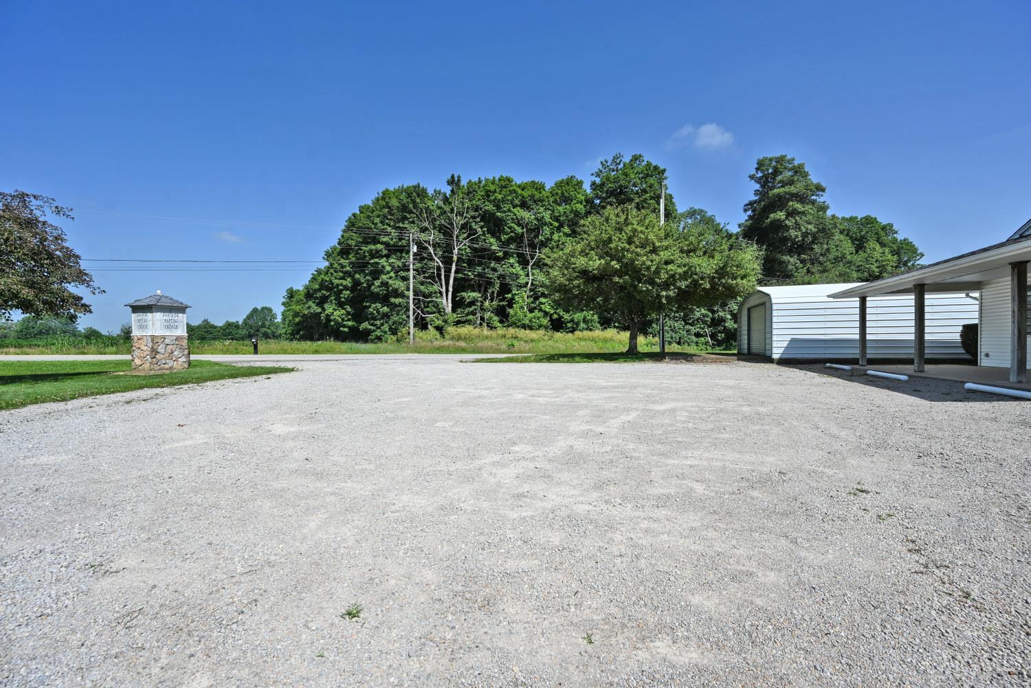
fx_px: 401
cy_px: 344
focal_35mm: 14
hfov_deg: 104.3
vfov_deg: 81.2
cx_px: 516
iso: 100
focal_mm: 14
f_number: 8
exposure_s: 1/400
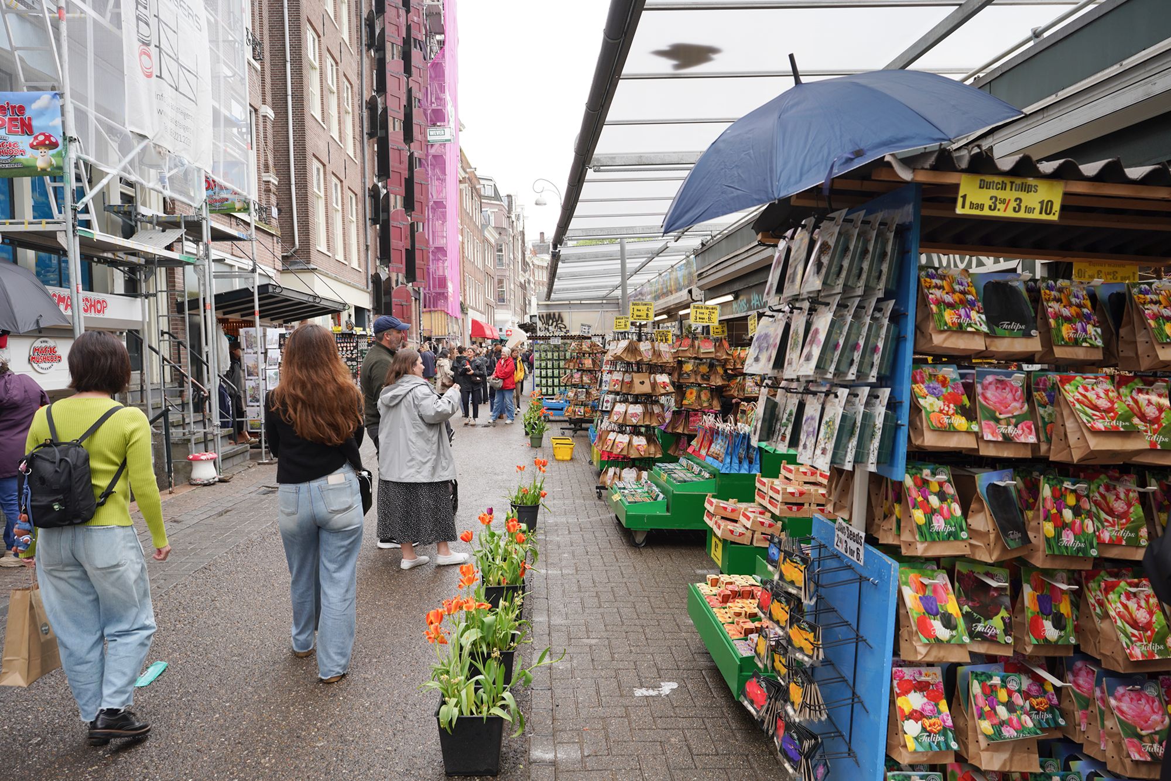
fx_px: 781
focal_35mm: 24
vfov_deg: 53.1
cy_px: 390
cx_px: 586
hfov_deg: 73.7
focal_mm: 24
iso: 100
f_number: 5.6
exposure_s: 1/100
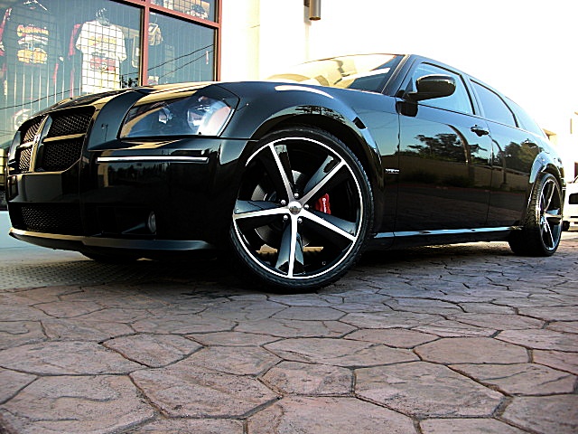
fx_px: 601
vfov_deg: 39.7
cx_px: 289
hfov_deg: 51.4
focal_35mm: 36
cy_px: 217
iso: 50
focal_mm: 6.3
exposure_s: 1/125
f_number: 2.8
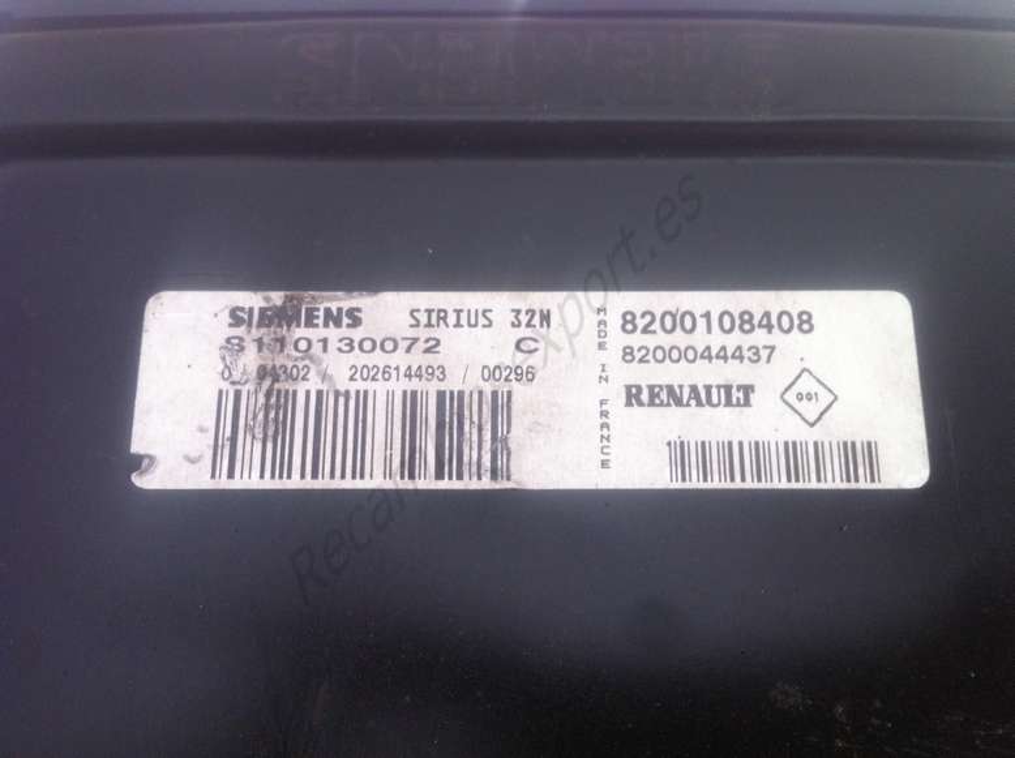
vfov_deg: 40.6
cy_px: 379
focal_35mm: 35
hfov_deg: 52.7
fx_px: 1025
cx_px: 508
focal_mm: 3.85
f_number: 2.8
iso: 100
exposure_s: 1/15
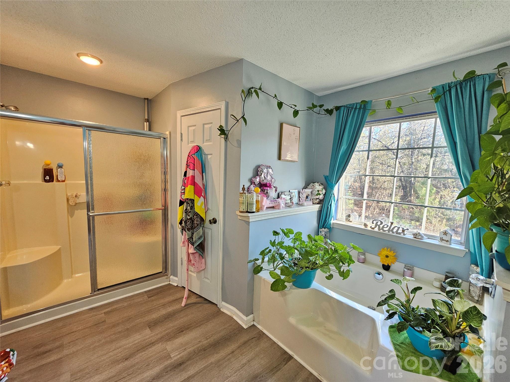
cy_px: 191
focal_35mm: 13
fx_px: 192
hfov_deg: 106.2
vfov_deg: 89.9
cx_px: 255
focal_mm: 2.2
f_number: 2.2
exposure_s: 1/60
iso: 320
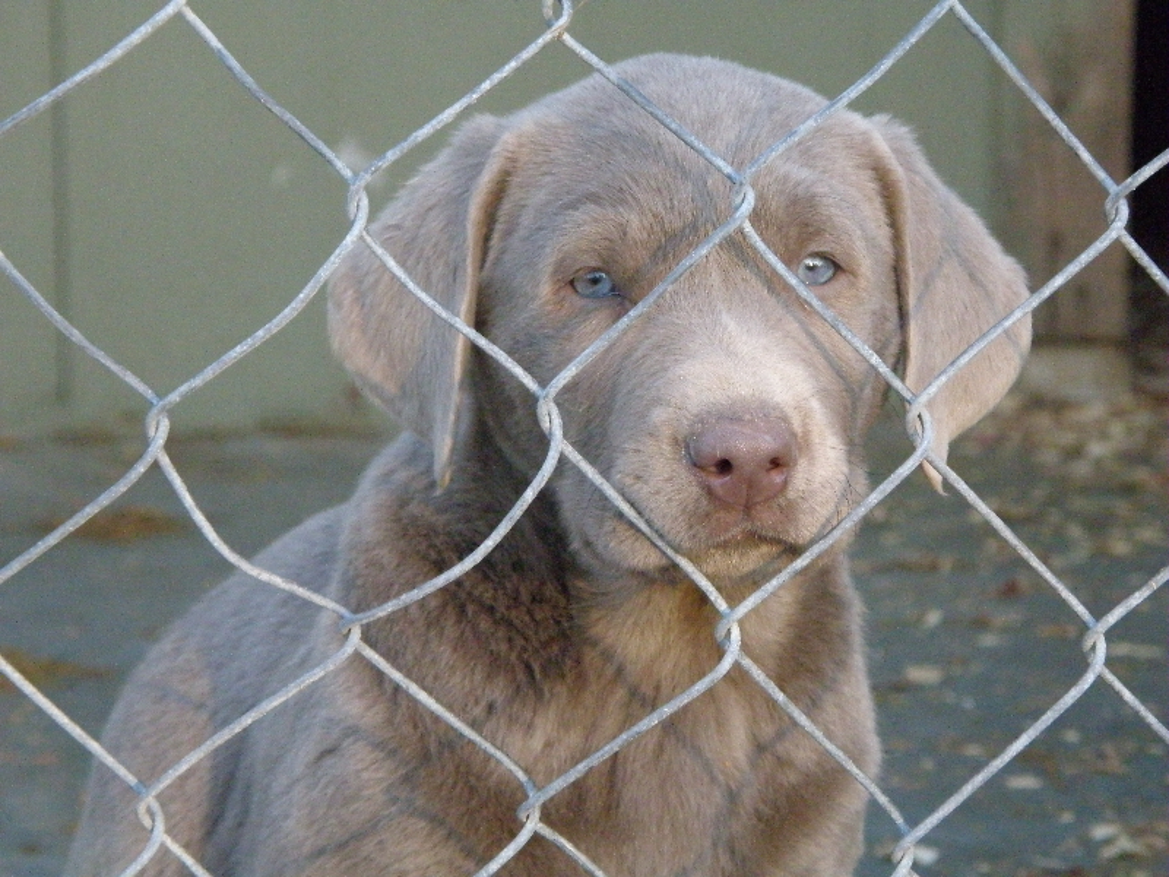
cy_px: 438
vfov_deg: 9.9
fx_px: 5066
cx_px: 584
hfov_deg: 13.2
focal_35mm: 150
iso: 800
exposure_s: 1/320
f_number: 4.3
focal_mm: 26.74
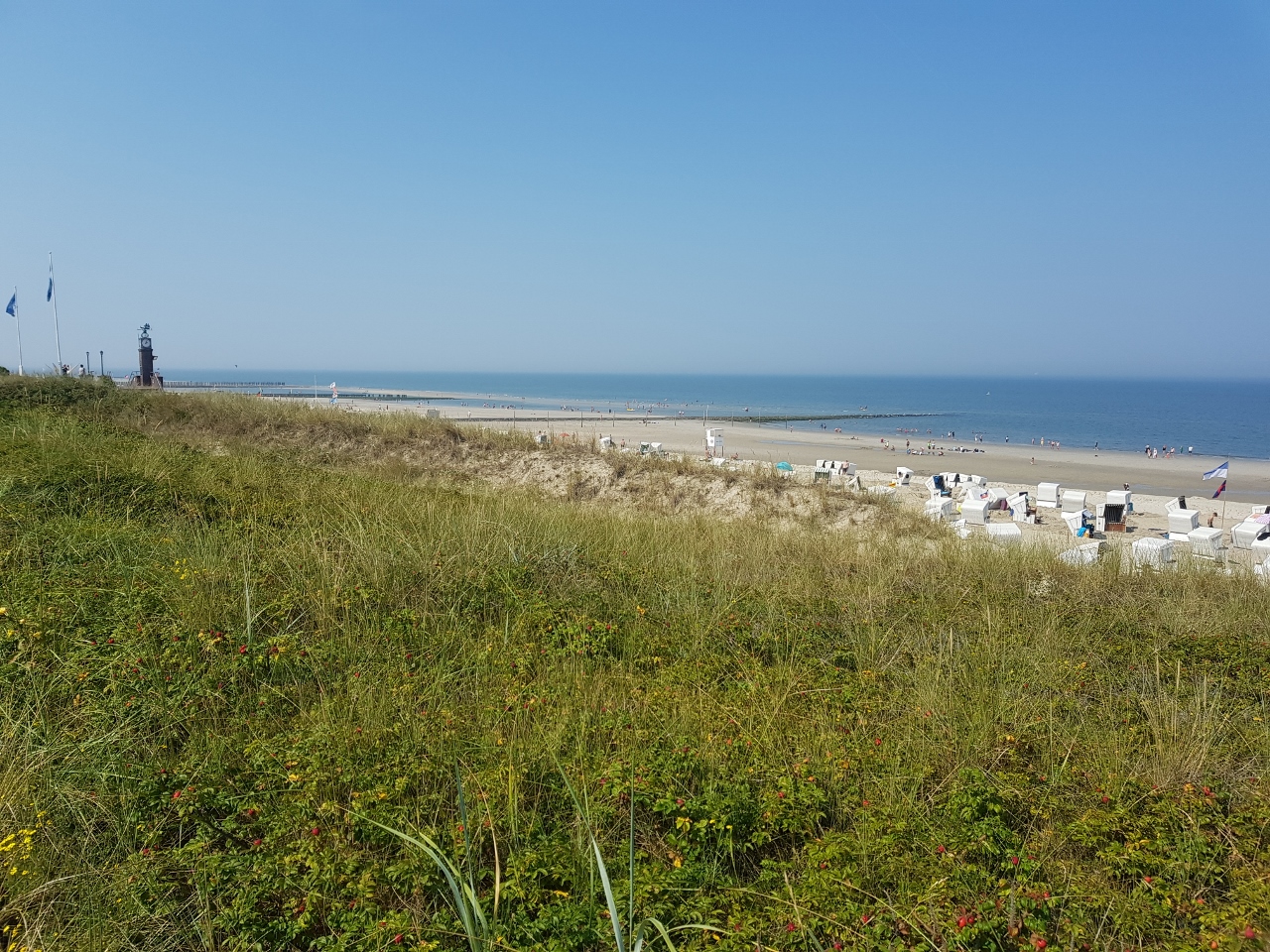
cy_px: 476
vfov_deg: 53.1
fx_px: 954
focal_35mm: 26
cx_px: 635
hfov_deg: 67.3
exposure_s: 1/2520
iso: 40
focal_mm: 4.2
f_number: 1.7
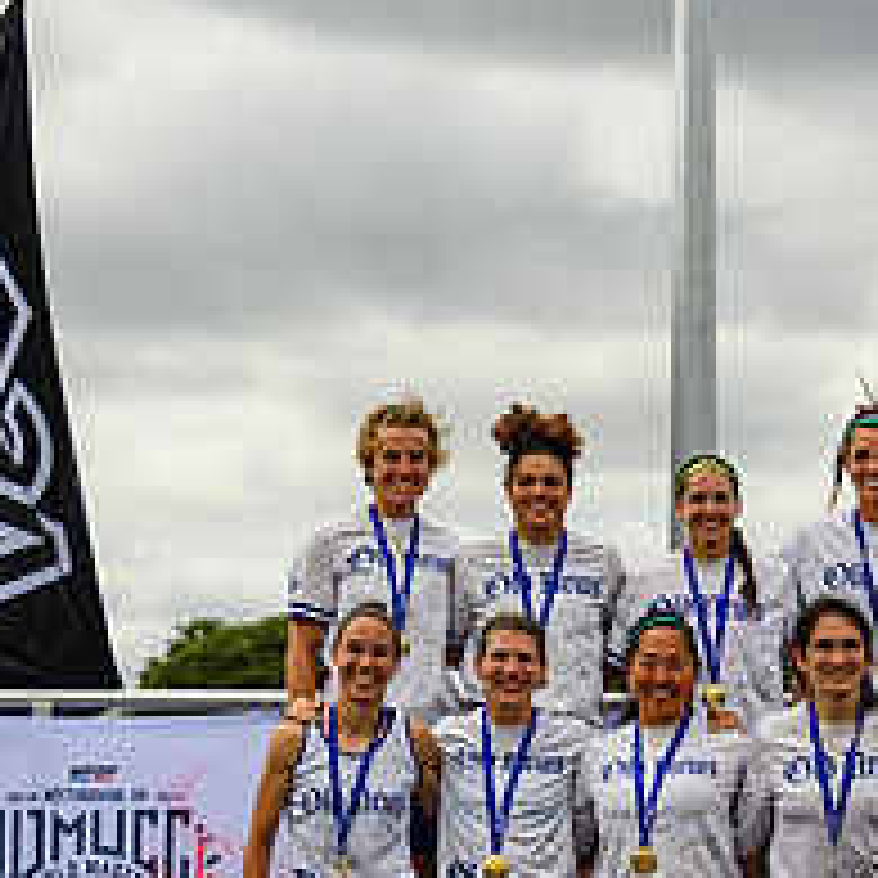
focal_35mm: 130
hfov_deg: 13.0
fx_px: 3730
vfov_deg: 13.3
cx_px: 1091
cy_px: 817
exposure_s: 1/500
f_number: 5.6
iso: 100
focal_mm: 44
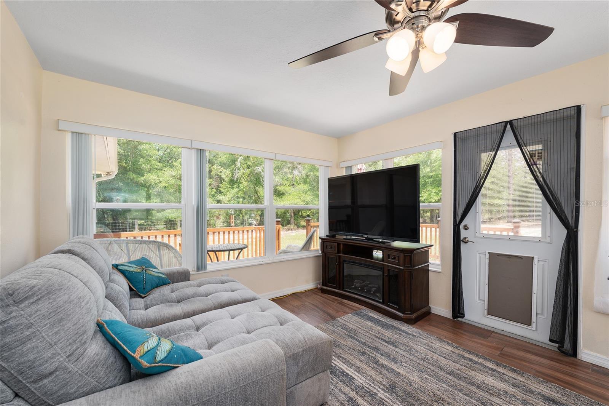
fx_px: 237
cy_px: 203
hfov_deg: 104.3
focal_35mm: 14
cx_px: 304
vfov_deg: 81.2
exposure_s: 1/20
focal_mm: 14
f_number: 7.1
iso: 250
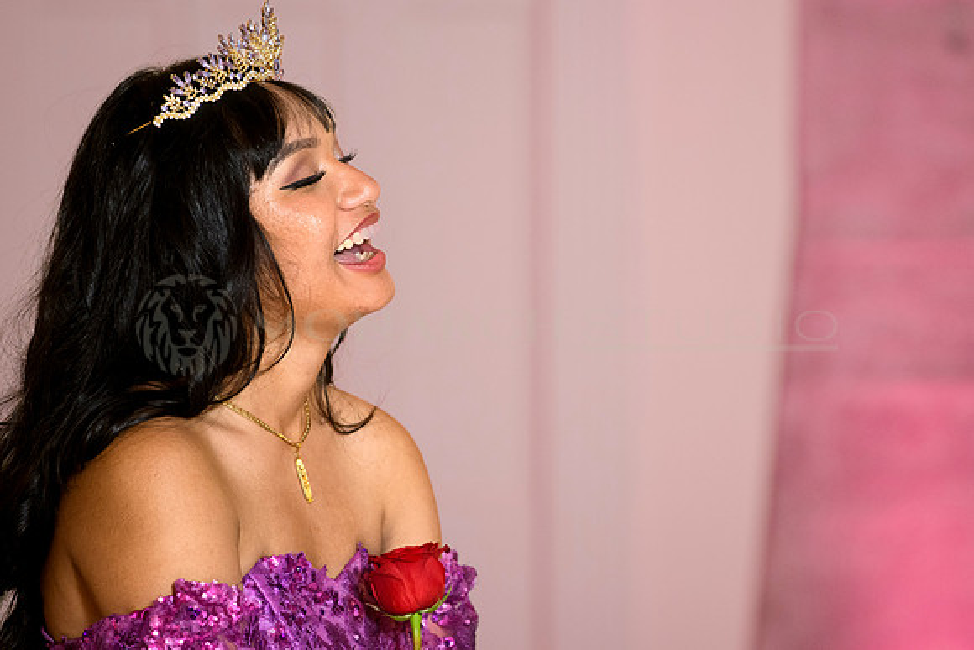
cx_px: 580
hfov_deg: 8.5
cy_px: 319
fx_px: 6519
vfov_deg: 5.7
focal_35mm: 241
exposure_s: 1/100
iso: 4000
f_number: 4.5
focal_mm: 200
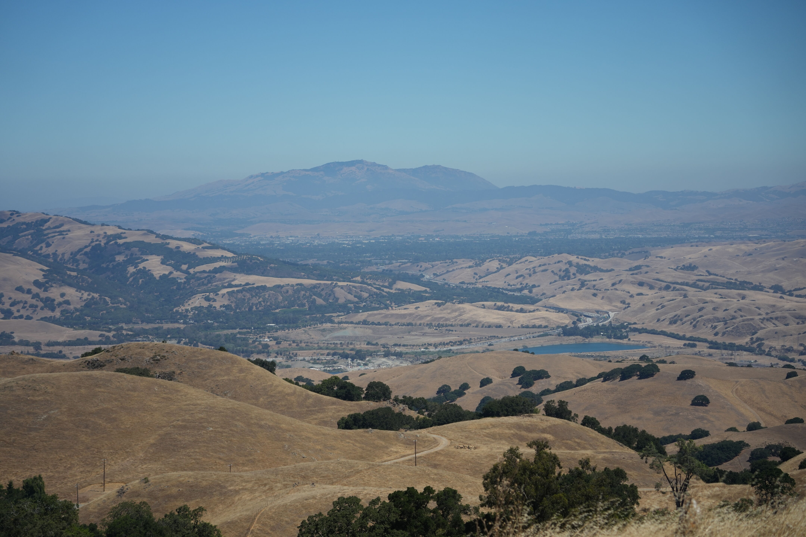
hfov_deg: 20.4
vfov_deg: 13.7
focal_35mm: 100
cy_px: 268
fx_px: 2239
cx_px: 403
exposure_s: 1/2500
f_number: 5.6
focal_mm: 100
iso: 320
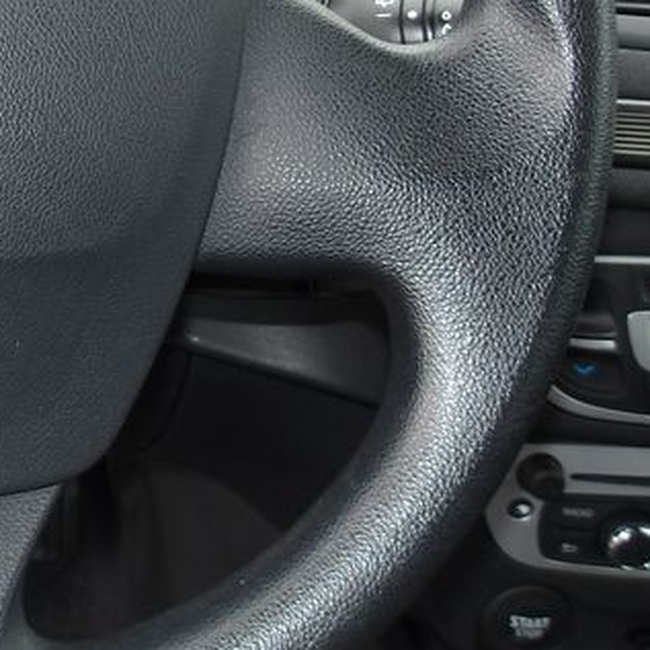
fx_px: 1636
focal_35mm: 77
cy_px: -4
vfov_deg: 21.7
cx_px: -242
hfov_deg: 20.2
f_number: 3
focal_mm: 4.9
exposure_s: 1/109
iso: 100
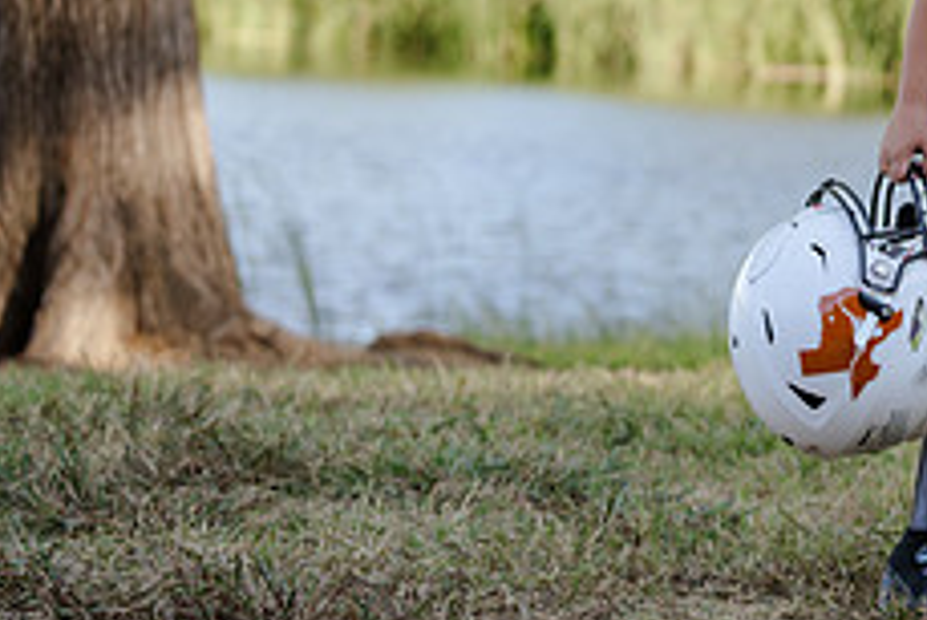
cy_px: -30
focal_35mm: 177
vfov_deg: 7.7
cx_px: 1105
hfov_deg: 11.4
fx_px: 4560
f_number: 3.2
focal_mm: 70
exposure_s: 1/320
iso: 125
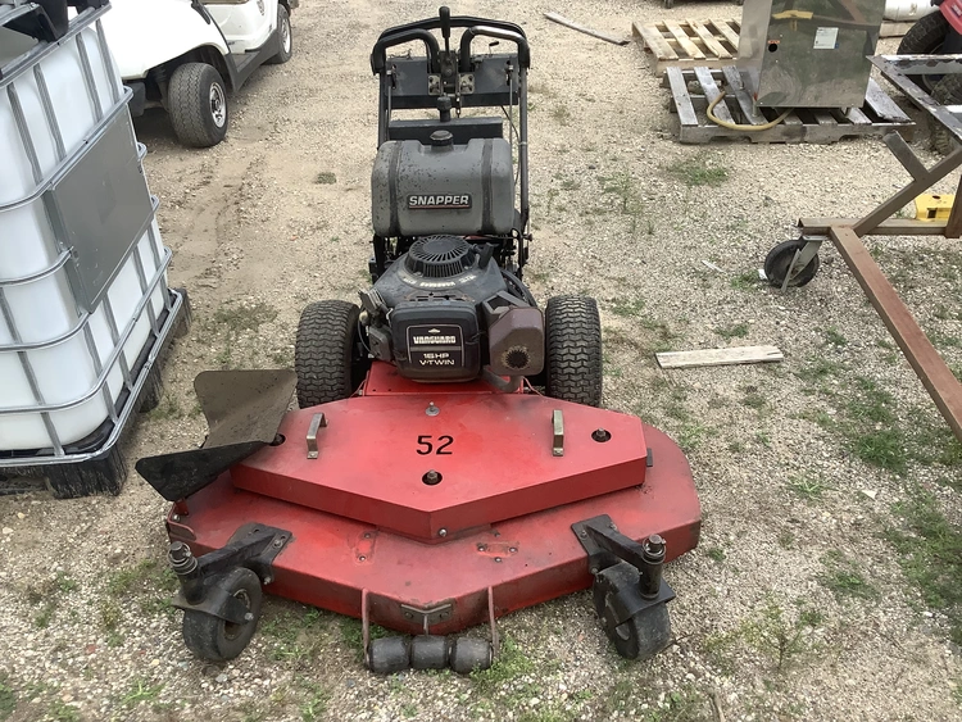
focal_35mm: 31
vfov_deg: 45.5
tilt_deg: -33.4
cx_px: 481
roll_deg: +2.8
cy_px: 361
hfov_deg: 58.3
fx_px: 862
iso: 50
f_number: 2.4
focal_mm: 3.3
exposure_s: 1/60
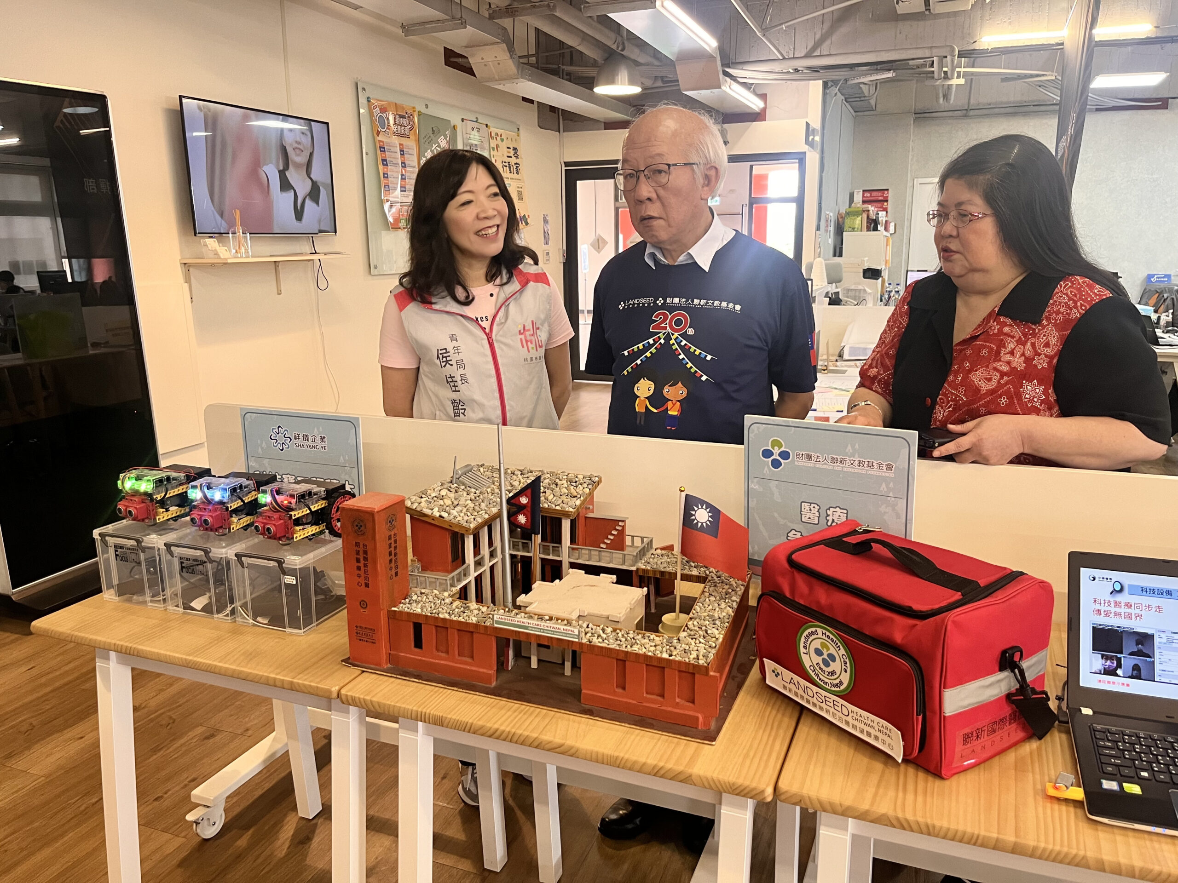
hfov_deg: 67.3
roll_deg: +1.1
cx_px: 589
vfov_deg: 53.1
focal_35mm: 26
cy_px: 442
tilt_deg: -12.9
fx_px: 885
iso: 200
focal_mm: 5.1
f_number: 1.6
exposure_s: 1/60
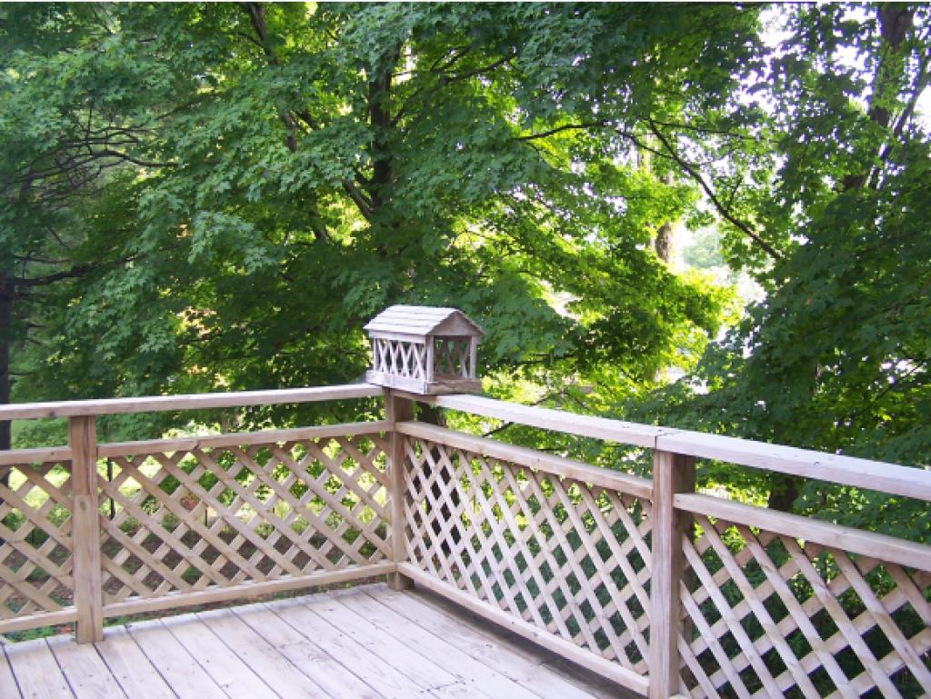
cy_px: 350
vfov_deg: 37.8
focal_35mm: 38
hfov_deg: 49.0
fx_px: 1022
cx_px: 466
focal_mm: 6.3
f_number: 2.8
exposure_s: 1/45
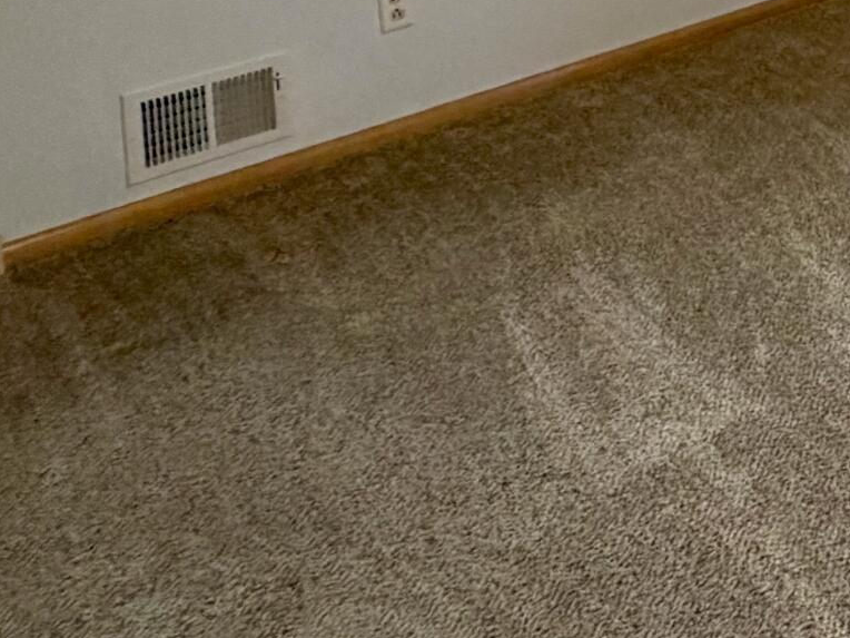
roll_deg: +0.9
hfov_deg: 27.9
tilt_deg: -4.8
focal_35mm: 55
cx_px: 1150
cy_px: -332
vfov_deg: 21.9
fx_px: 1351
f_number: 2.2
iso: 250
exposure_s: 1/60
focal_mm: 2.22
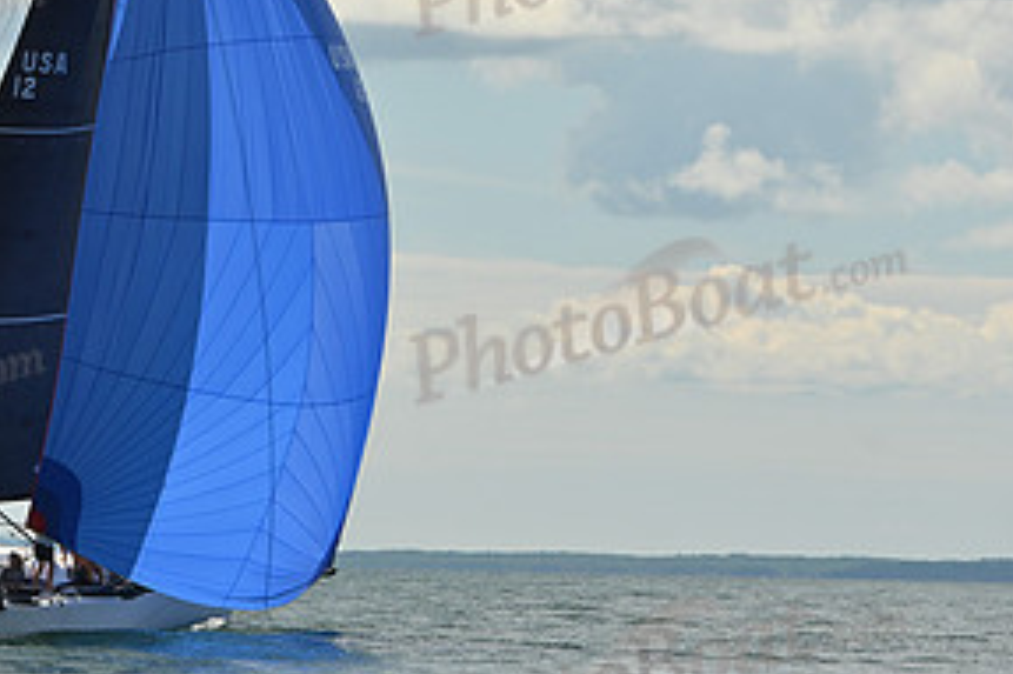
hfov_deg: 5.8
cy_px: 178
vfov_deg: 3.9
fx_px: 9955
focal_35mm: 354
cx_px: 229
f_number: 6.3
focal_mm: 175
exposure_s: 1/1000
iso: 250
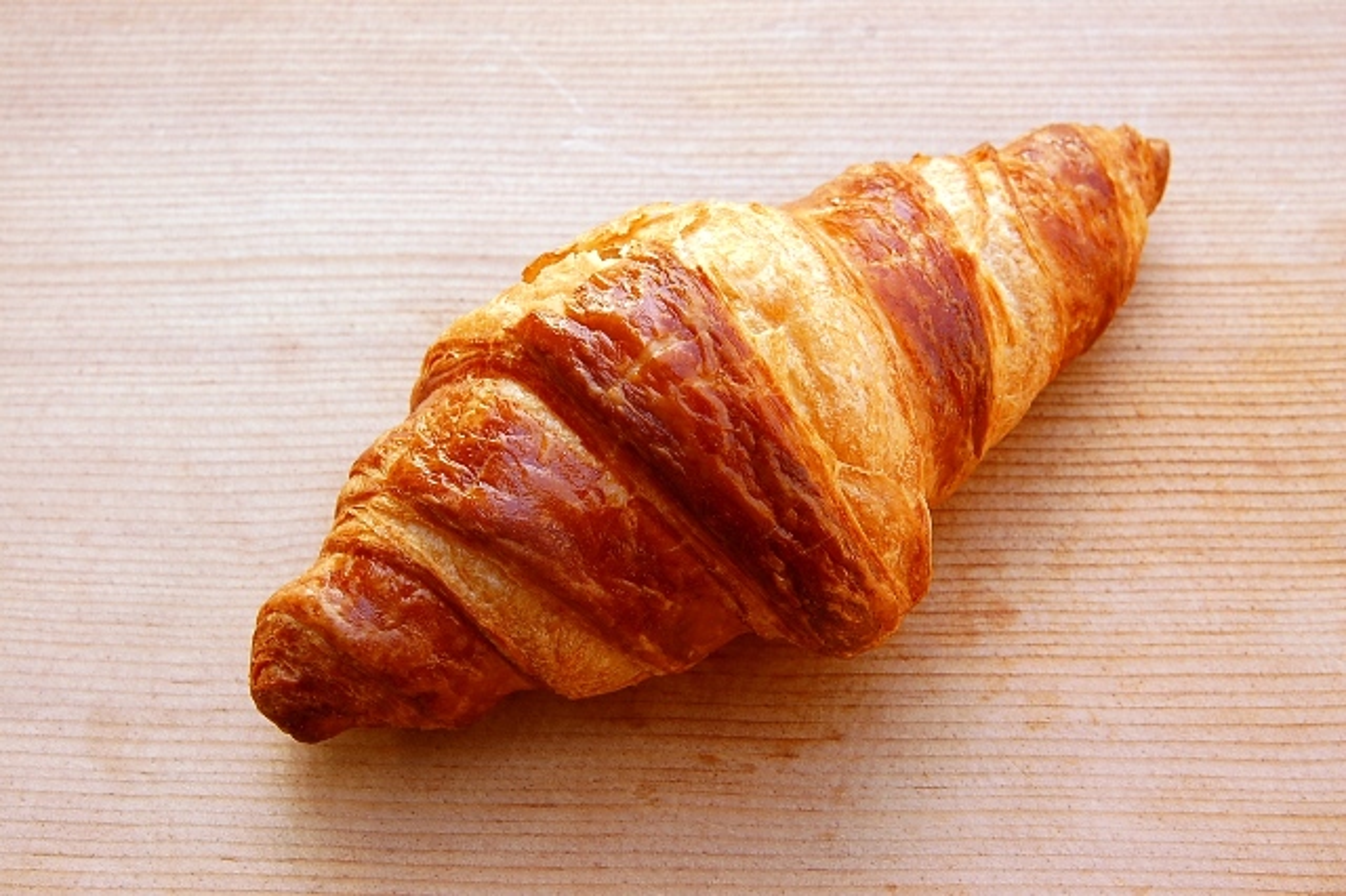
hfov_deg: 35.1
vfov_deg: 23.8
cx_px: 673
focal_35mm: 57
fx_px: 2130
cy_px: 448
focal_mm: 38
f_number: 10
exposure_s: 1/40
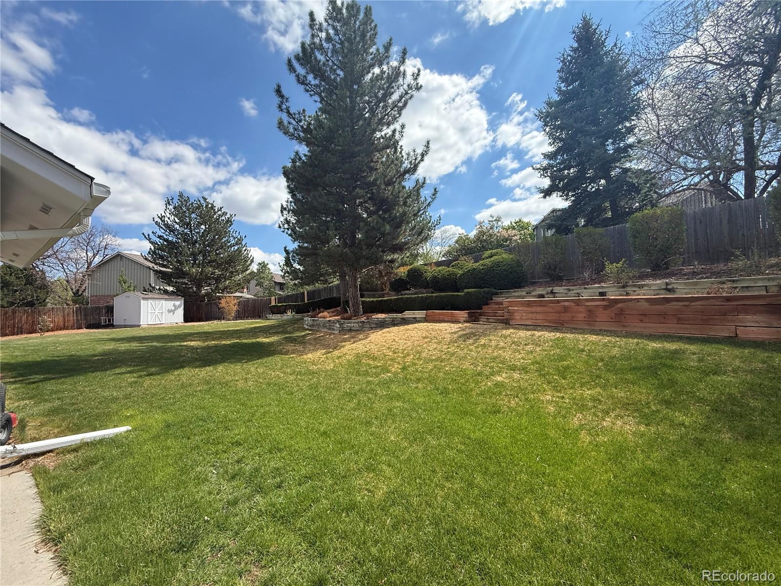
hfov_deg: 102.1
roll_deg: +1.7
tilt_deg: +3.7
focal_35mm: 14
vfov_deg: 85.7
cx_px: 390
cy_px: 293
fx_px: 316
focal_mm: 2.22
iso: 80
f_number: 2.2
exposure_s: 1/1795
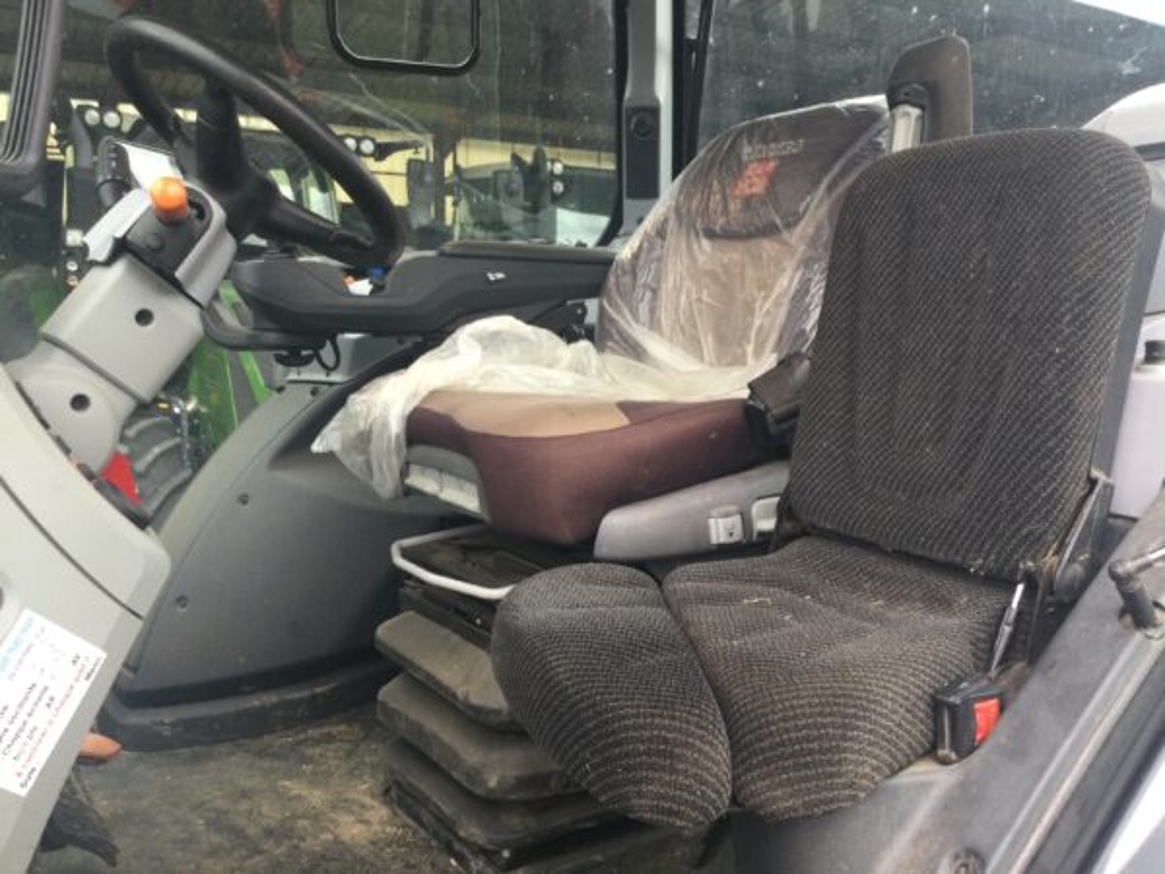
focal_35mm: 31
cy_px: 437
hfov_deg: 58.4
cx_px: 582
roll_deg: -1.1
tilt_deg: -6.5
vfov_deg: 45.4
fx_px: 1043
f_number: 2.4
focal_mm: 3.3
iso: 80
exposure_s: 1/33
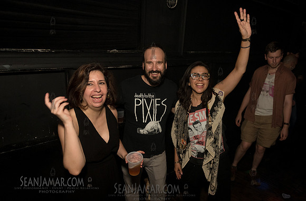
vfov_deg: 48.3
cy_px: 112
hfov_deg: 68.6
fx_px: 224
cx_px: 168
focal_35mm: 26
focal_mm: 24
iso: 2000
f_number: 3.5
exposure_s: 1/250
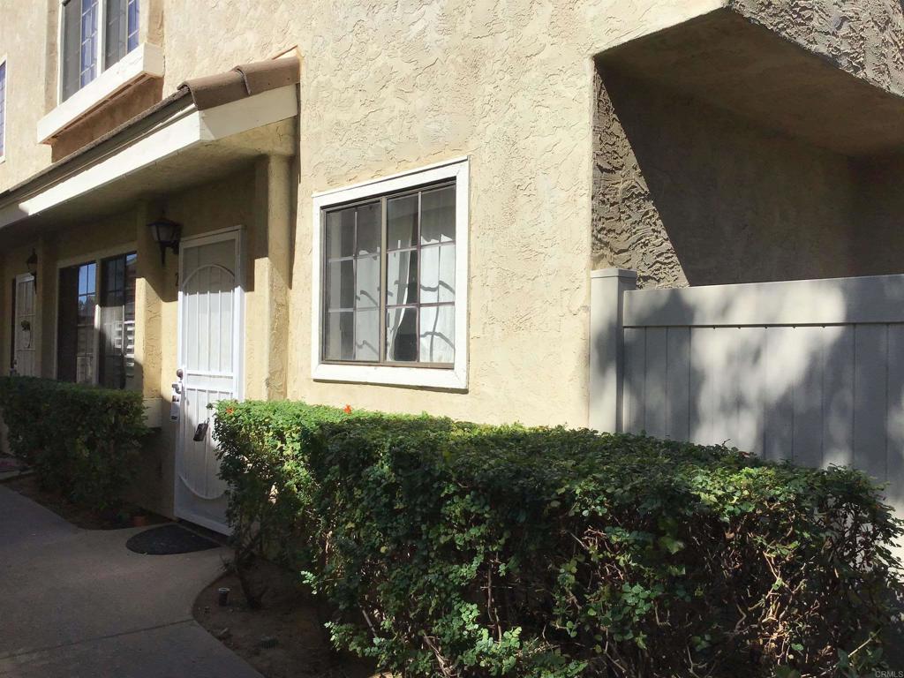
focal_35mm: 31
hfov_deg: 58.4
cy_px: 339
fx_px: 810
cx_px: 452
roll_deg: -0.7
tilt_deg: +0.2
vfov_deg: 45.4
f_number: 2.4
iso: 25
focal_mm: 3.3
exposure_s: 1/2092
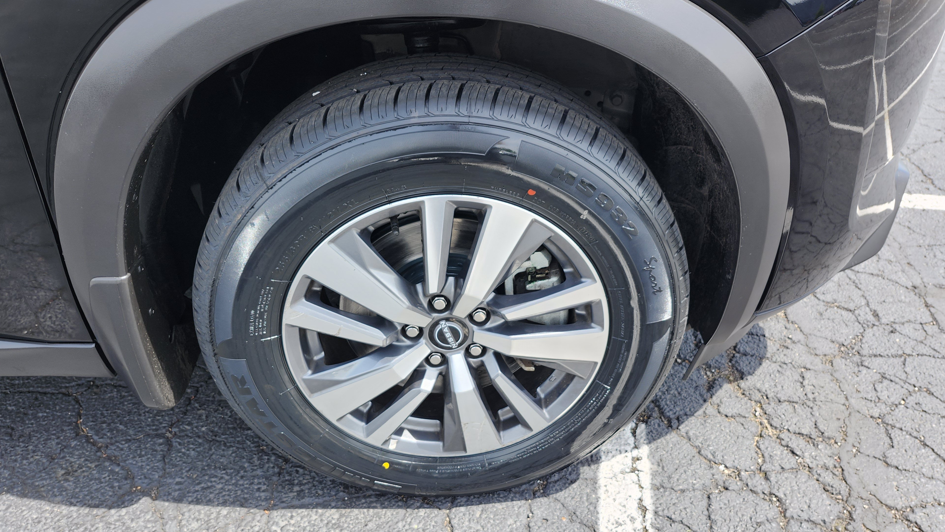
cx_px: 475
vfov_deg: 44.2
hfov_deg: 71.9
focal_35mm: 26
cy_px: 309
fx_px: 651
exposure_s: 1/318
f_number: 1.8
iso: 25
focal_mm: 5.54
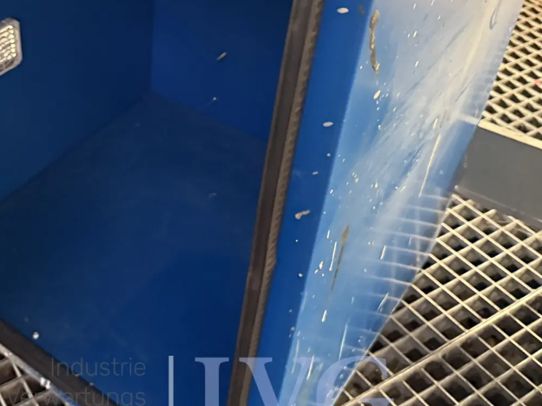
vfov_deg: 31.2
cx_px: 83
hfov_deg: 39.1
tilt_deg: -31.1
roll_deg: +2.3
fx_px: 720
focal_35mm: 46
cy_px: 125
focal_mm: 6.76
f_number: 1.78
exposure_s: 1/40
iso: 1000
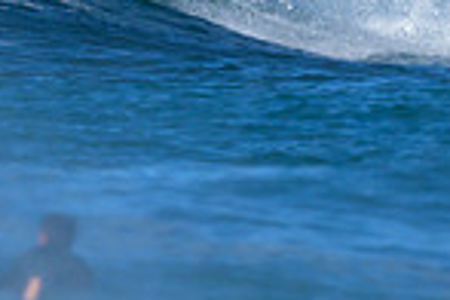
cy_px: -143
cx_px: 281
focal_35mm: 4350
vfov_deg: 0.3
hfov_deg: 0.5
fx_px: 54371
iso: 250
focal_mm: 800
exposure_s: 1/2000
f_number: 6.3
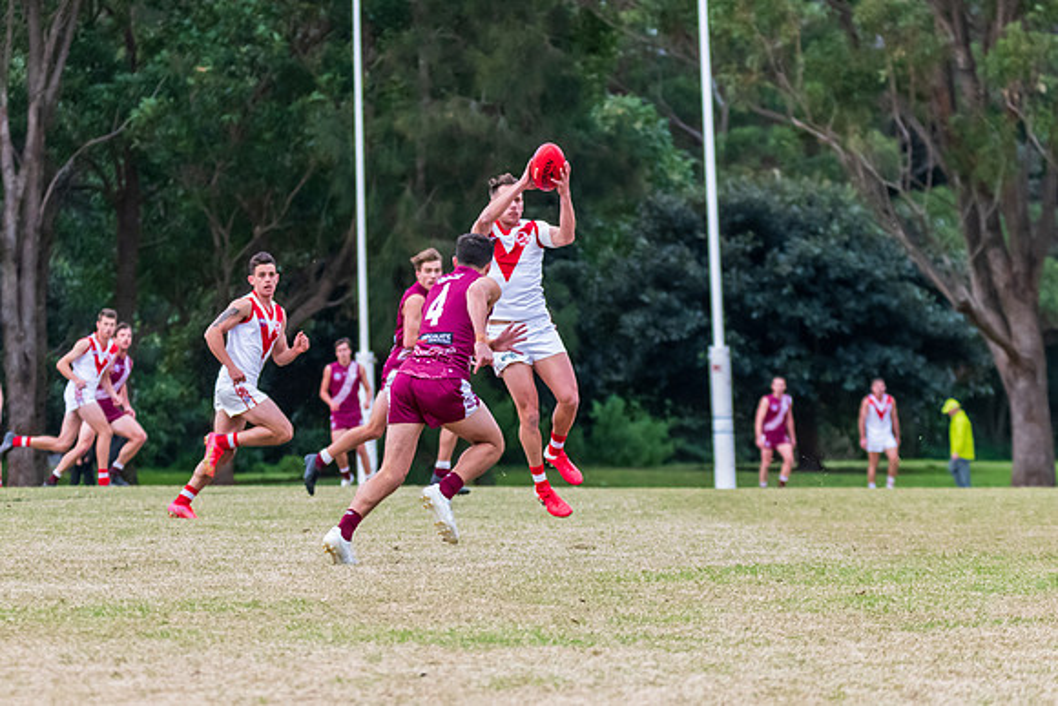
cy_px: 408
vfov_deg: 4.8
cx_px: 519
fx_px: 8456
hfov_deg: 7.2
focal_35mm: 288
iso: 2200
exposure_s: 1/1250
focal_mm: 180
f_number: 5
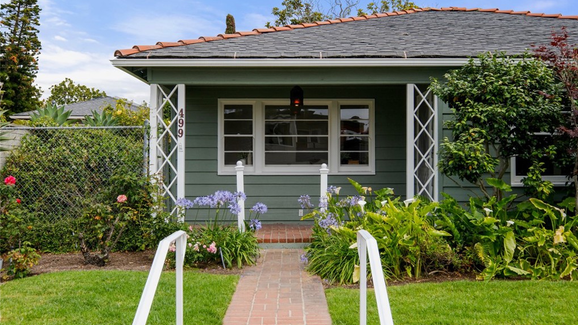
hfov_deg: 52.8
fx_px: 583
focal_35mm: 38
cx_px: 291
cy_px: 162
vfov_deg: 31.2
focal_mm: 24
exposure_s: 1/640
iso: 400
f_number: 8
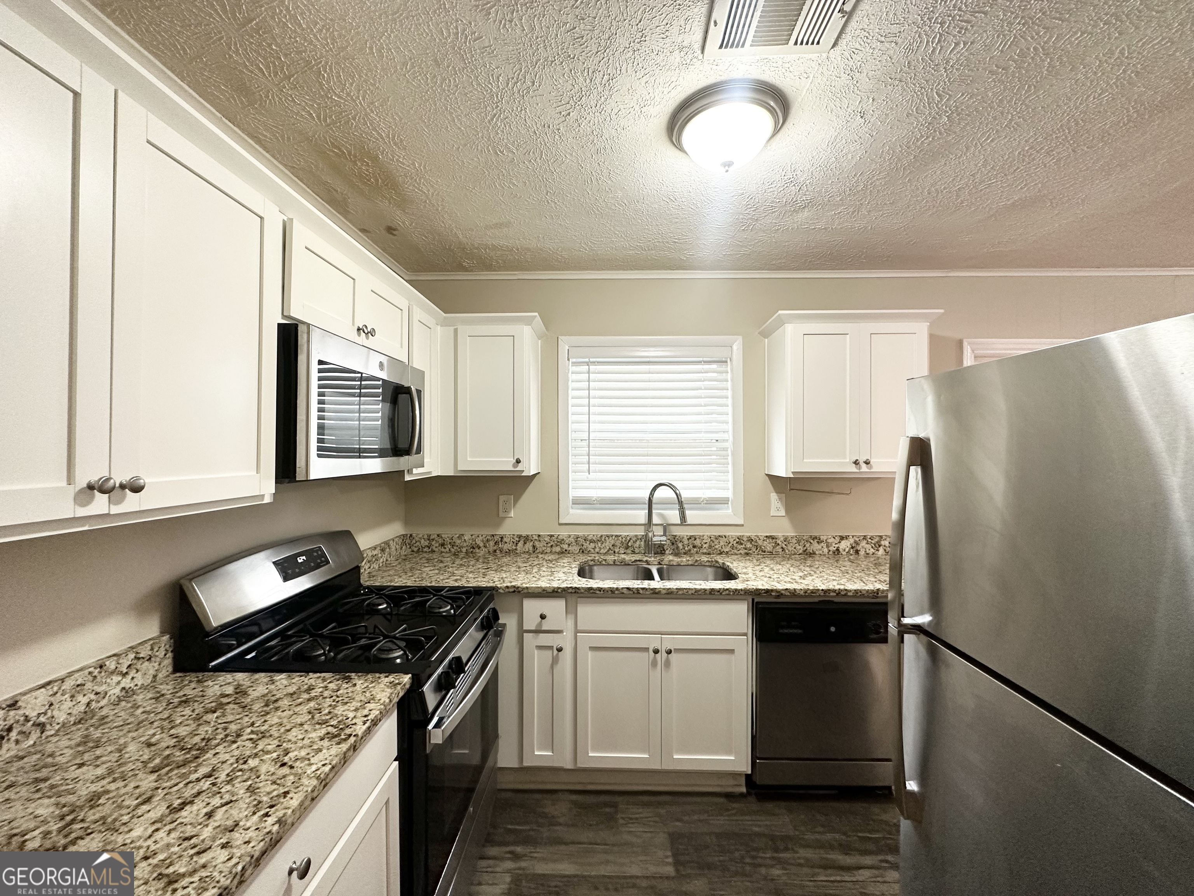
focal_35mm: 14
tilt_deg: -0.7
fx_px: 483
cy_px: 448
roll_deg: +0.0
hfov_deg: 102.1
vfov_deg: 85.7
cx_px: 597
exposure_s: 1/60
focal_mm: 2.22
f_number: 2.2
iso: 200
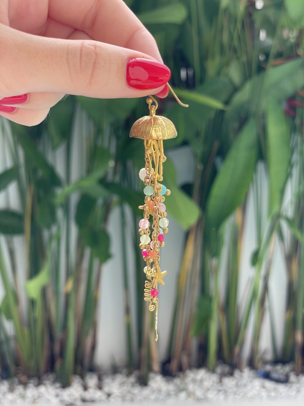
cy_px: 203
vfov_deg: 36.8
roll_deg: +1.2
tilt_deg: -8.5
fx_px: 609
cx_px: 152
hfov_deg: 28.0
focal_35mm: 52
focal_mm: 6
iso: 25
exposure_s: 1/255
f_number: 2
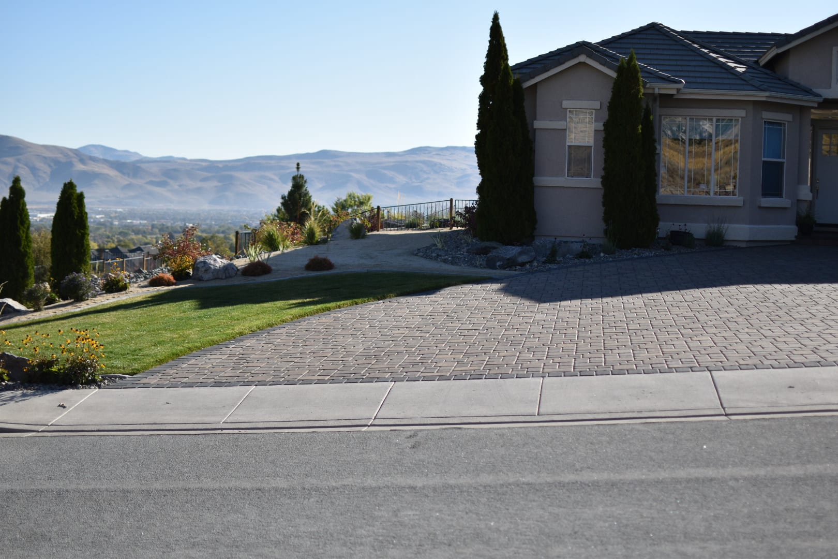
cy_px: 280
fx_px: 1222
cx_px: 419
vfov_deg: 25.8
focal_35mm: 52
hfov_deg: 37.9
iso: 100
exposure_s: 1/4000
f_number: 1.8
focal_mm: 35
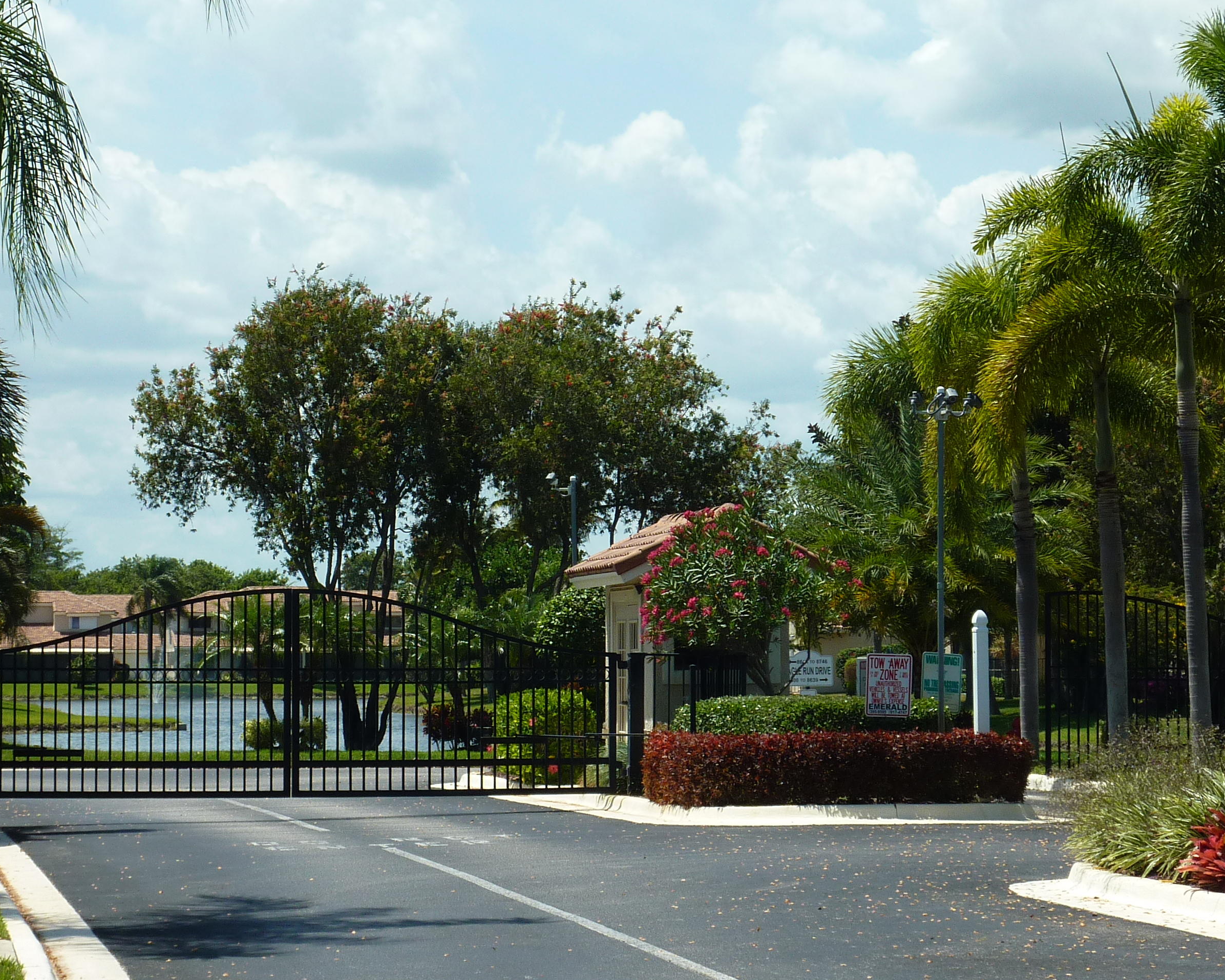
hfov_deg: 16.4
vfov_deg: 13.2
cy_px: 491
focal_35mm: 117
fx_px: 4242
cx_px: 607
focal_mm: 12.8
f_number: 5
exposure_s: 1/500
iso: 80
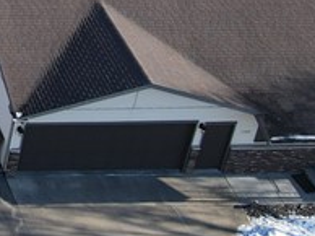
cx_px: -393
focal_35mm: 127
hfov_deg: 12.7
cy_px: -277
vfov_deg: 10.4
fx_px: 1154
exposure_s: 1/250
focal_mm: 4.5
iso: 100
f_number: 2.8
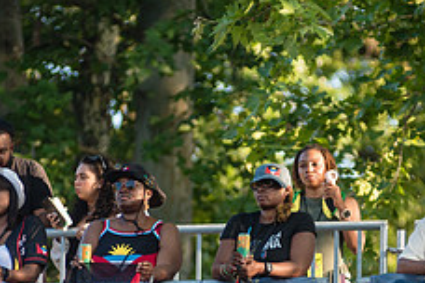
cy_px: 250
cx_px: 237
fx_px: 6009
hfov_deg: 4.1
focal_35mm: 509
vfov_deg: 2.7
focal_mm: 200
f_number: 3.2
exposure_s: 1/640
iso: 400
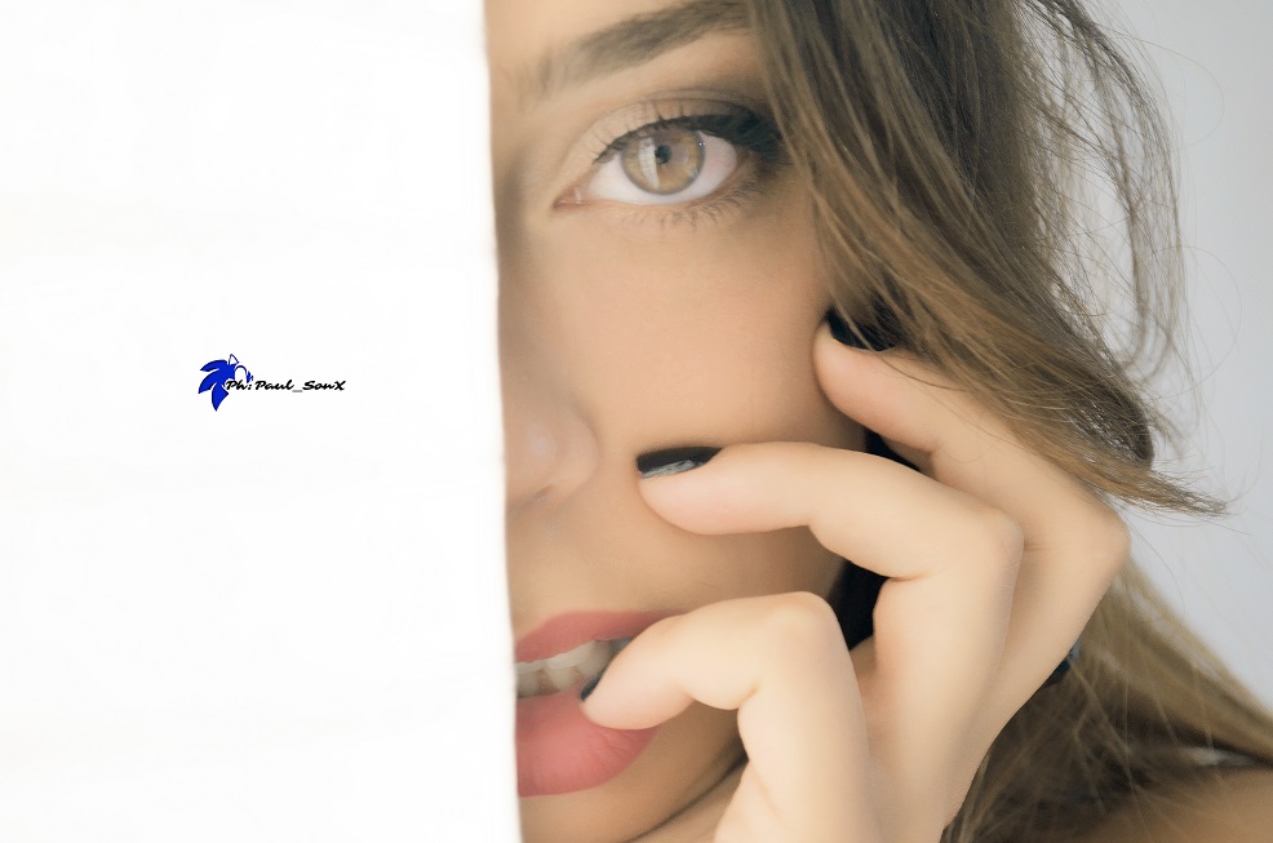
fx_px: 2223
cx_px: 636
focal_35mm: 63
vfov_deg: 21.5
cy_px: 422
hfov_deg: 32.0
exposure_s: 1/50
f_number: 5.3
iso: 200
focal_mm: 42
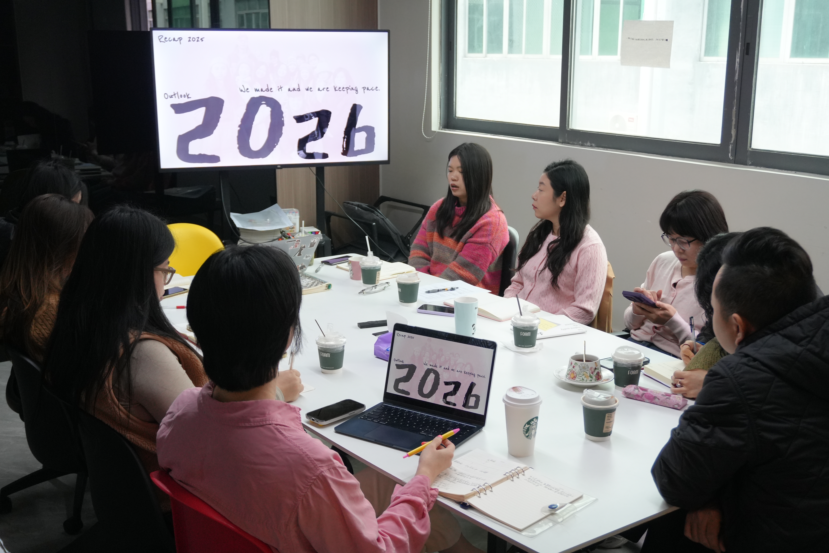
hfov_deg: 47.9
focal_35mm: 40
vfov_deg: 33.0
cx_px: 414
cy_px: 276
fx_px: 933
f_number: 4.5
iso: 1250
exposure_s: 1/160
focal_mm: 27
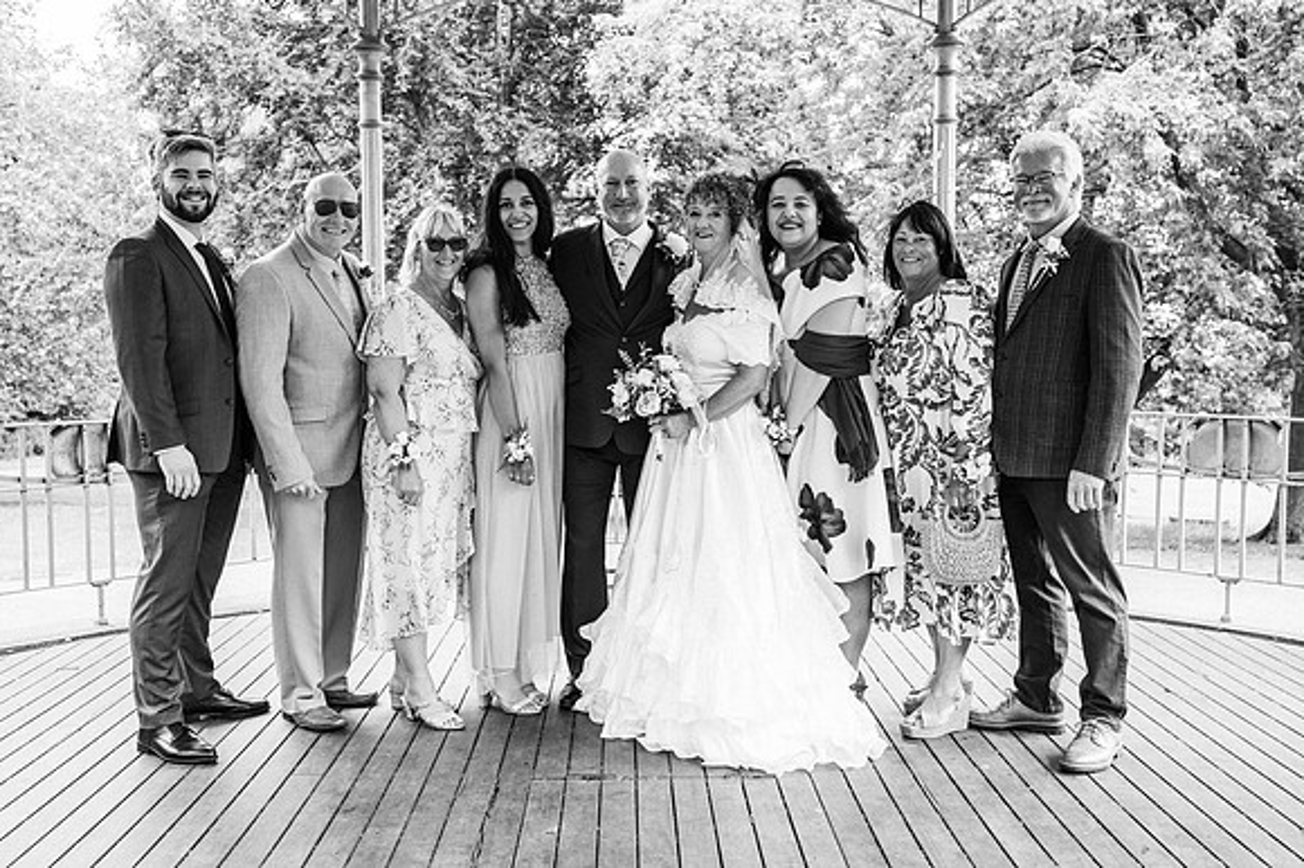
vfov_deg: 35.9
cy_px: 425
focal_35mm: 37
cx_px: 622
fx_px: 1340
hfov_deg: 51.9
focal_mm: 35
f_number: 3.5
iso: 160
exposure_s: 1/200
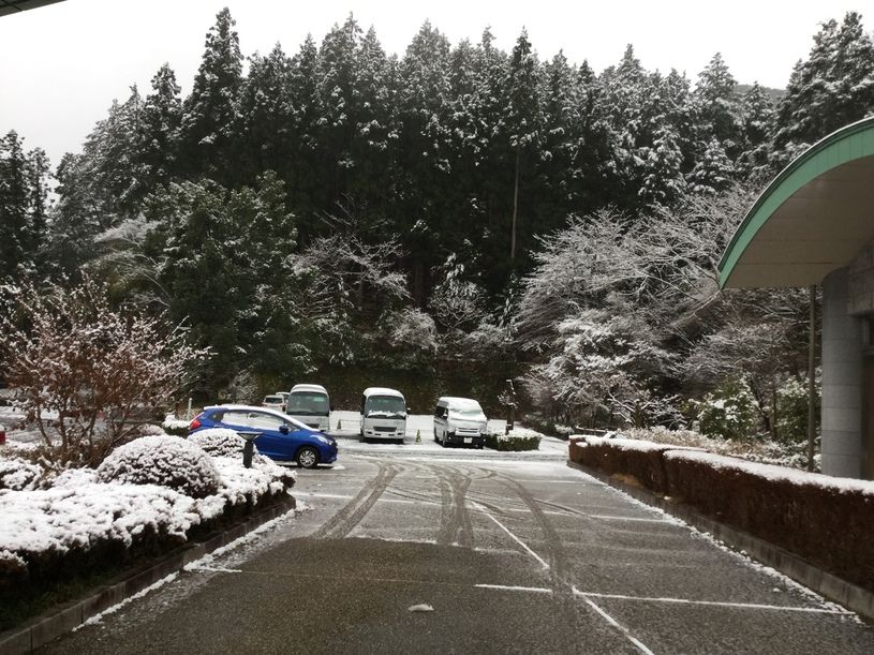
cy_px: 328
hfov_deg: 58.4
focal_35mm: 31
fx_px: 783
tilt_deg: +3.9
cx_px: 437
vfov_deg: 45.4
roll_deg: -2.8
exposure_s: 1/120
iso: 32
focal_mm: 3.3
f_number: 2.4
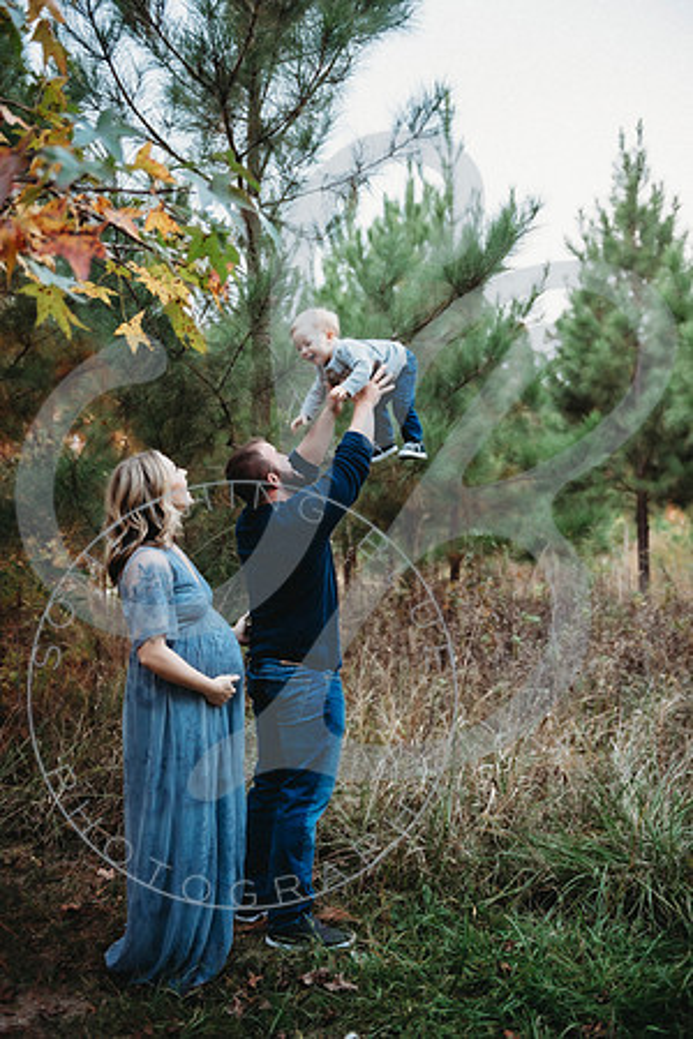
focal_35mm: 32
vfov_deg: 58.7
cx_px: 346
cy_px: 520
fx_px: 924
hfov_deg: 41.1
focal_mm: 32
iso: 400
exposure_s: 1/250
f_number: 2.8
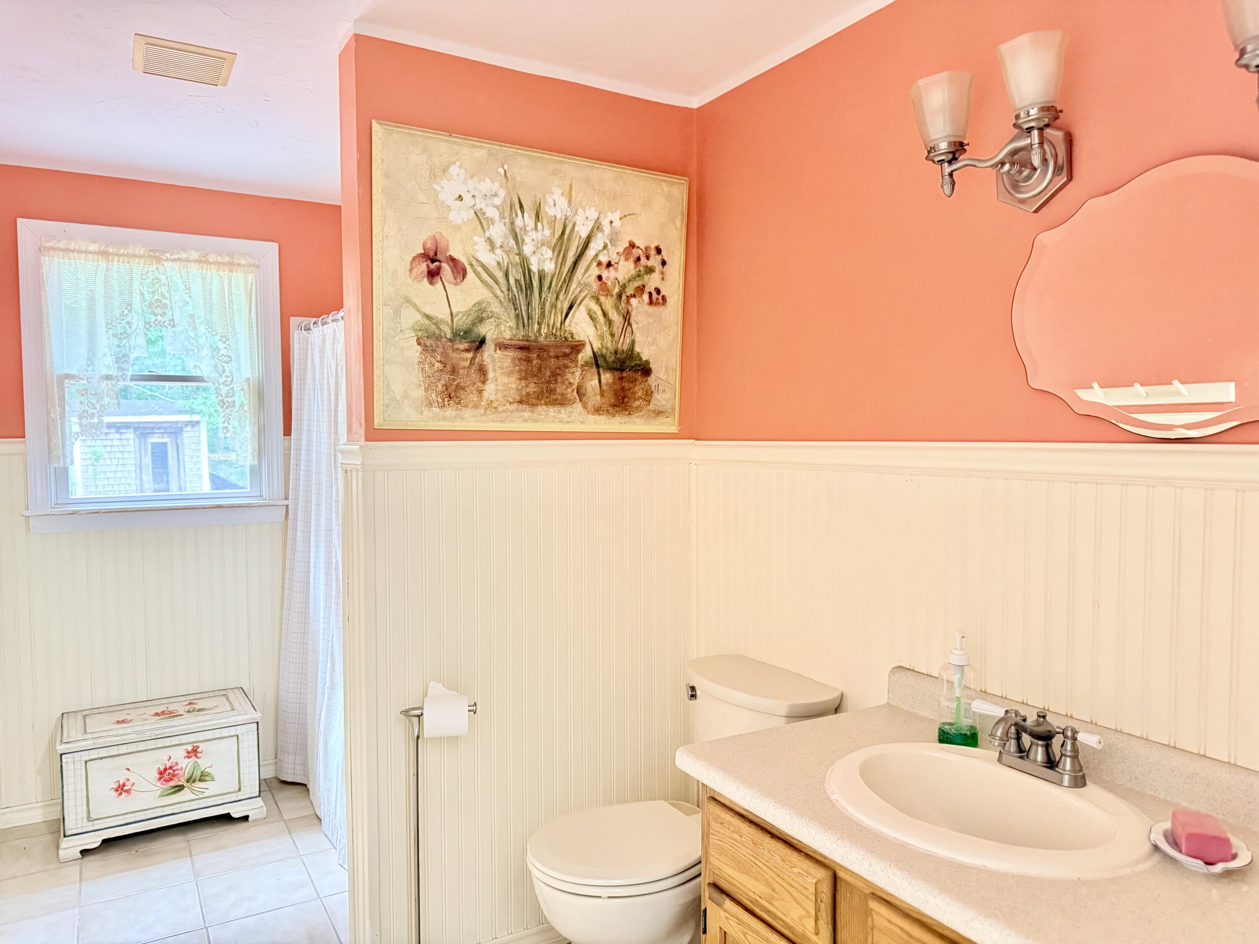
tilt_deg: -2.9
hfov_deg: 71.6
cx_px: 630
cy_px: 472
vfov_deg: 56.8
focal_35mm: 24
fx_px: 873
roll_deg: -0.2
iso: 1000
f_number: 1.78
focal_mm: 6.76
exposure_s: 1/30
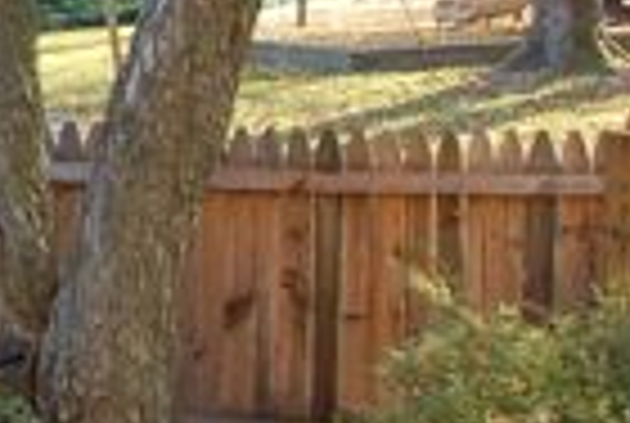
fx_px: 2157
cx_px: -230
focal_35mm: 123
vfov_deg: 11.0
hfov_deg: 15.7
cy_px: -86
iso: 280
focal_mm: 18
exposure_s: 1/125
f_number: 5.6
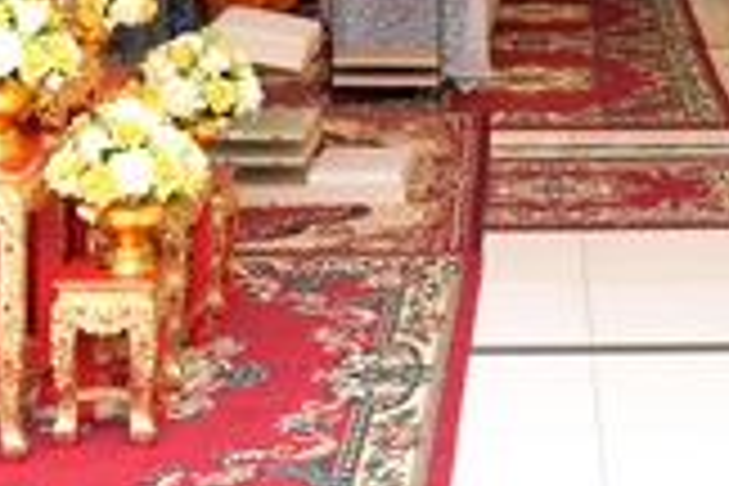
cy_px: -191
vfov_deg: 12.9
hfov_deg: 19.6
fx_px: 2065
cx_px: 675
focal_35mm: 102
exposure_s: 1/125
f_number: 5.6
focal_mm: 20
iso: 2000
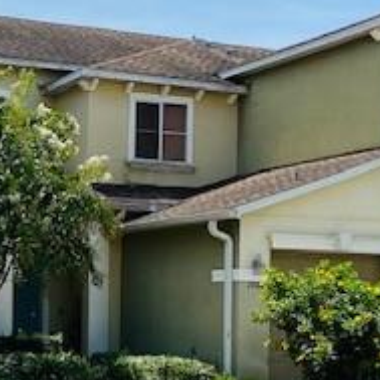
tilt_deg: -0.2
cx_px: -78
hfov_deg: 20.7
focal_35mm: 78
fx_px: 969
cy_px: 334
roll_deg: -0.3
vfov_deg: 21.7
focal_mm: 4.25
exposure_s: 1/3401
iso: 32
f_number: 1.8
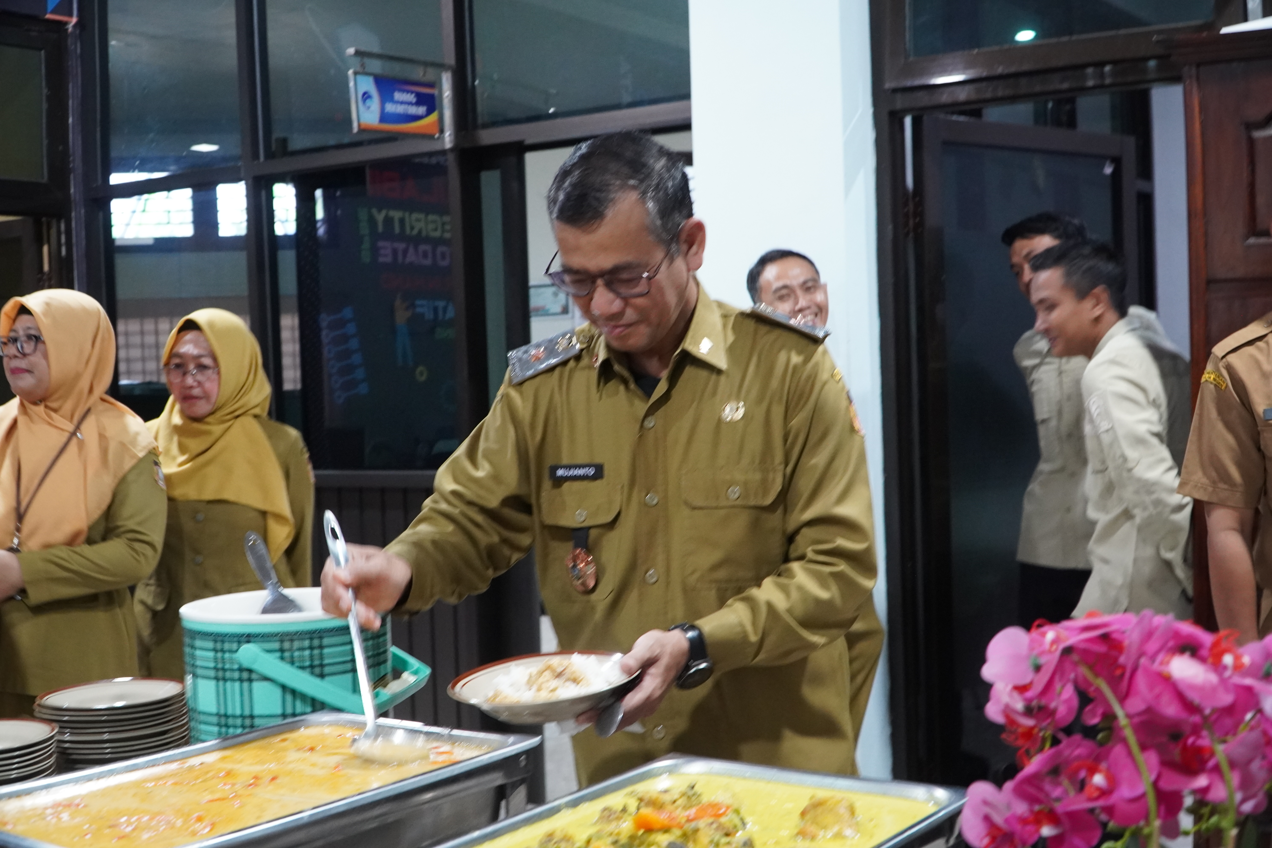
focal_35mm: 40
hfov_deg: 47.9
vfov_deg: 33.0
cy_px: 424
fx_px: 1431
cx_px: 636
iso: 2500
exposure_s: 1/20
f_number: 5
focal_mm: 27
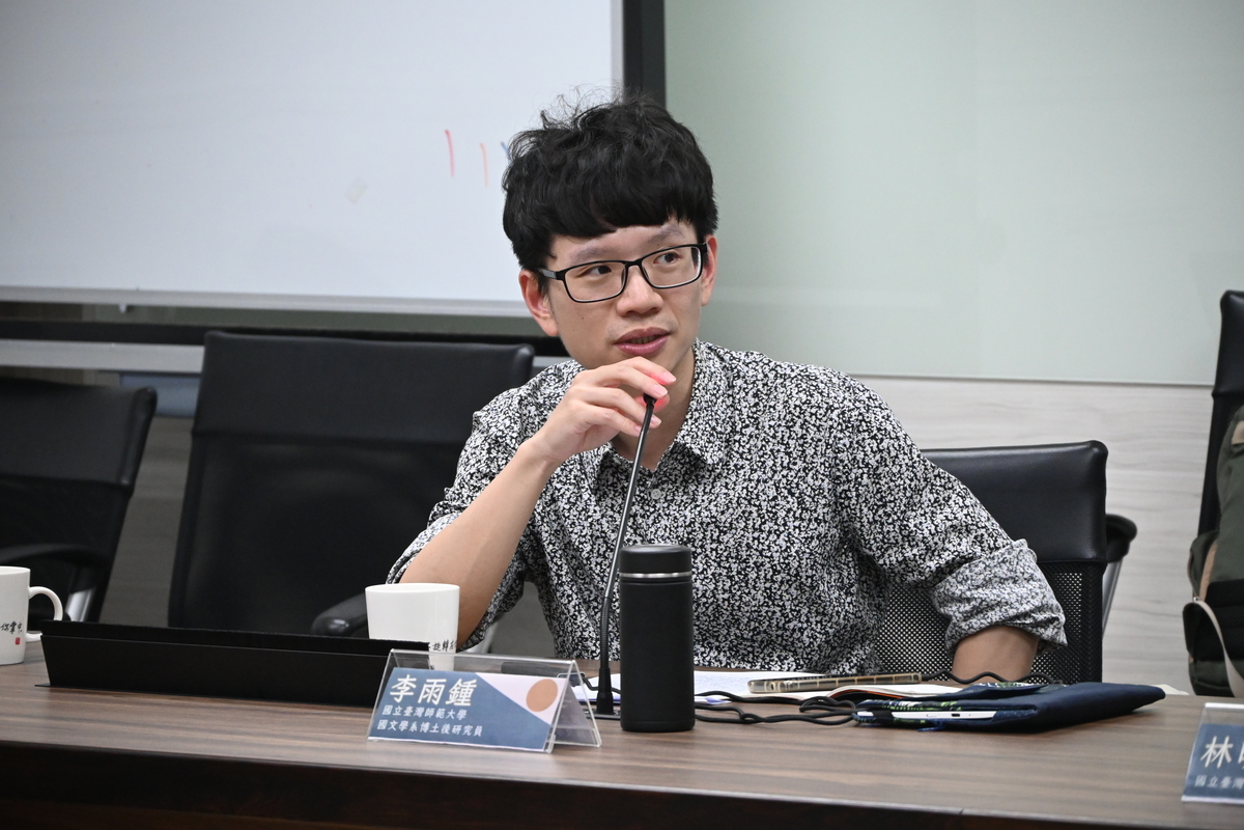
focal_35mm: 210
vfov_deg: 6.5
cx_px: 622
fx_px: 7256
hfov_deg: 9.8
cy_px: 415
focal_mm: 140
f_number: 6.3
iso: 3200
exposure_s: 1/160
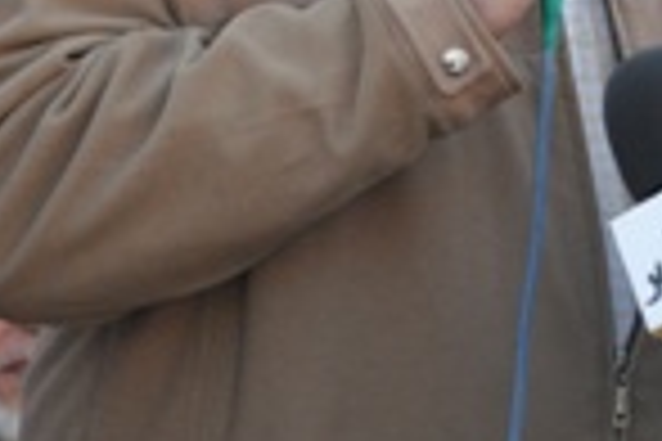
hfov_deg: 4.3
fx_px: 8817
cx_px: 680
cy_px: -198
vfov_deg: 2.9
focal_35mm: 480
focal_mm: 105
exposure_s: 1/500
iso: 800
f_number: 5.6
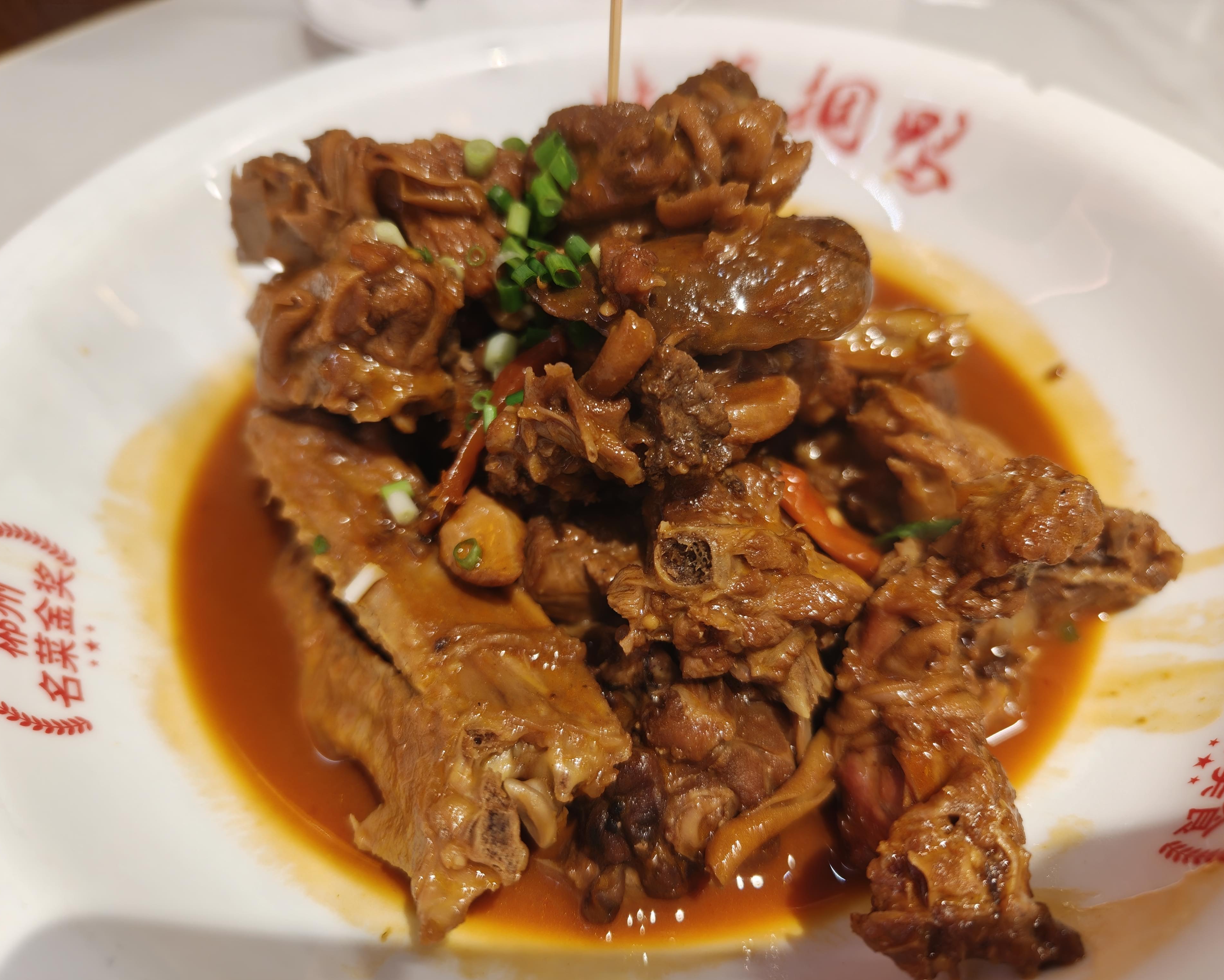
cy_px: 491
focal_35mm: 24
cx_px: 620
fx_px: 869
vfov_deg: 58.8
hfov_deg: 70.3
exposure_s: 1/100
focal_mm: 8.67
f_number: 1.8
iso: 640
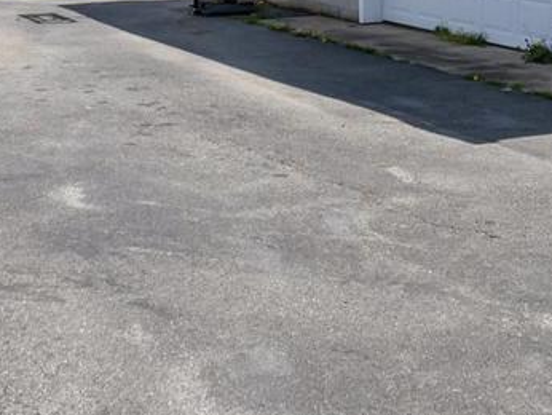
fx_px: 1404
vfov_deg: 15.7
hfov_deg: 22.0
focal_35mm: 88
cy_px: -175
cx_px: 423
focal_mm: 8.38
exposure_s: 1/1600
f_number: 2.8
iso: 100
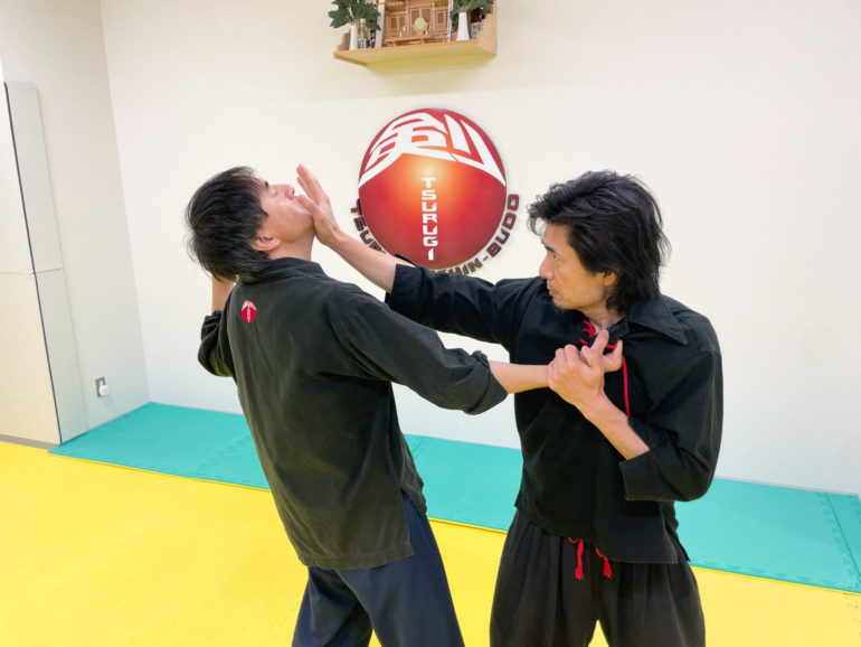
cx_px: 430
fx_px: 647
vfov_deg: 53.1
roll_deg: +2.4
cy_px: 324
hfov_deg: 67.3
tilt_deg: -13.0
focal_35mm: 26
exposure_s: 1/100
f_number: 1.6
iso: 80
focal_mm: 4.2
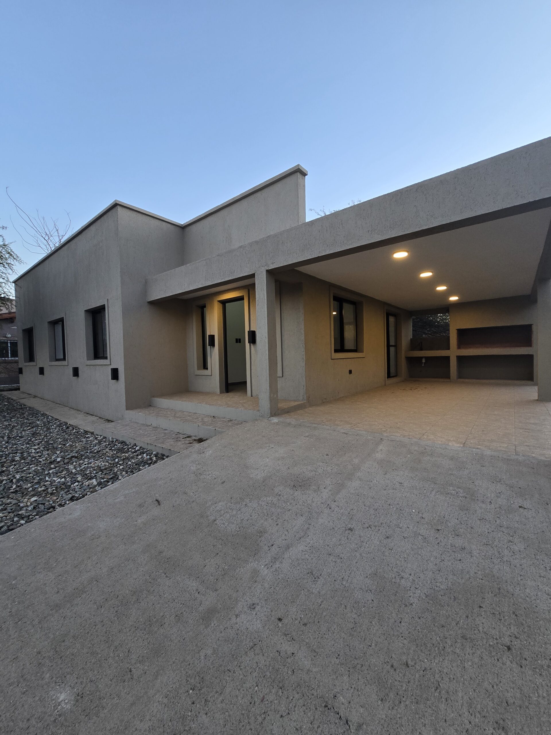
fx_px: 276
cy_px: 368
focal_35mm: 13
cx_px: 276
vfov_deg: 106.2
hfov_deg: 89.9
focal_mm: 2.2
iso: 80
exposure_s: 1/120
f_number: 2.2
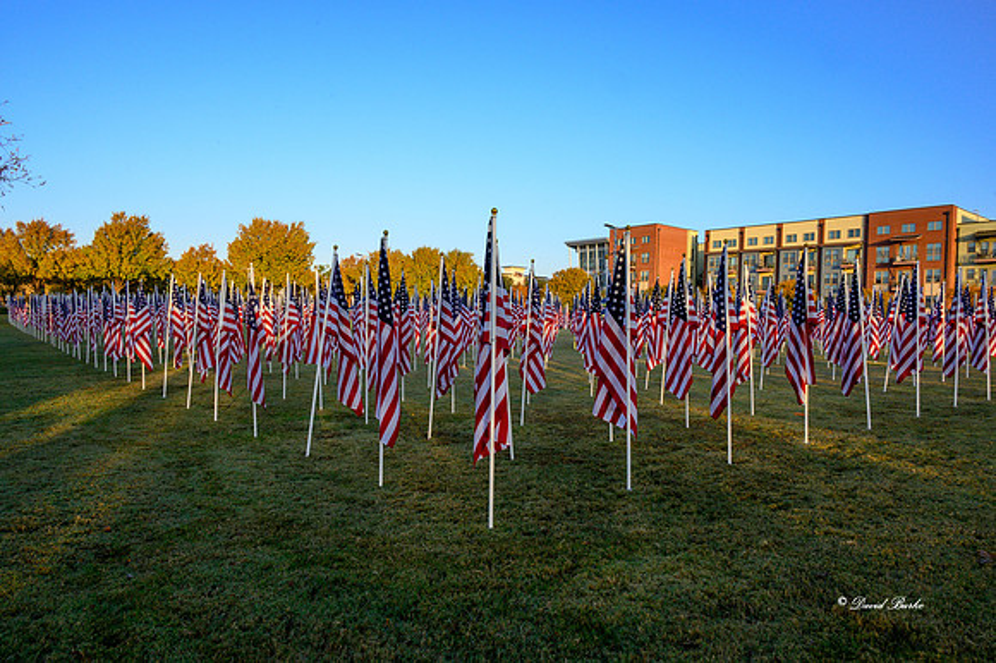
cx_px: 498
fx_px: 664
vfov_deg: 53.1
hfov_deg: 73.8
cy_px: 332
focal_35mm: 24
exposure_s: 1/160
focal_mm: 24
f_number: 16
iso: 800
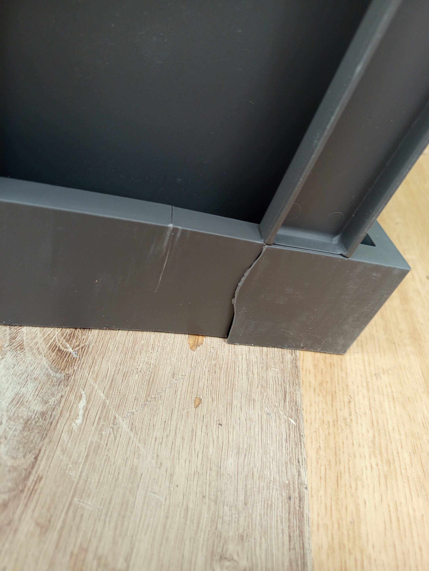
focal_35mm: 24
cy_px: 286
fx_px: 397
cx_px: 214
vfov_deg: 71.6
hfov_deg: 56.8
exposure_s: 1/50
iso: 221
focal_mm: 5.24
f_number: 1.7
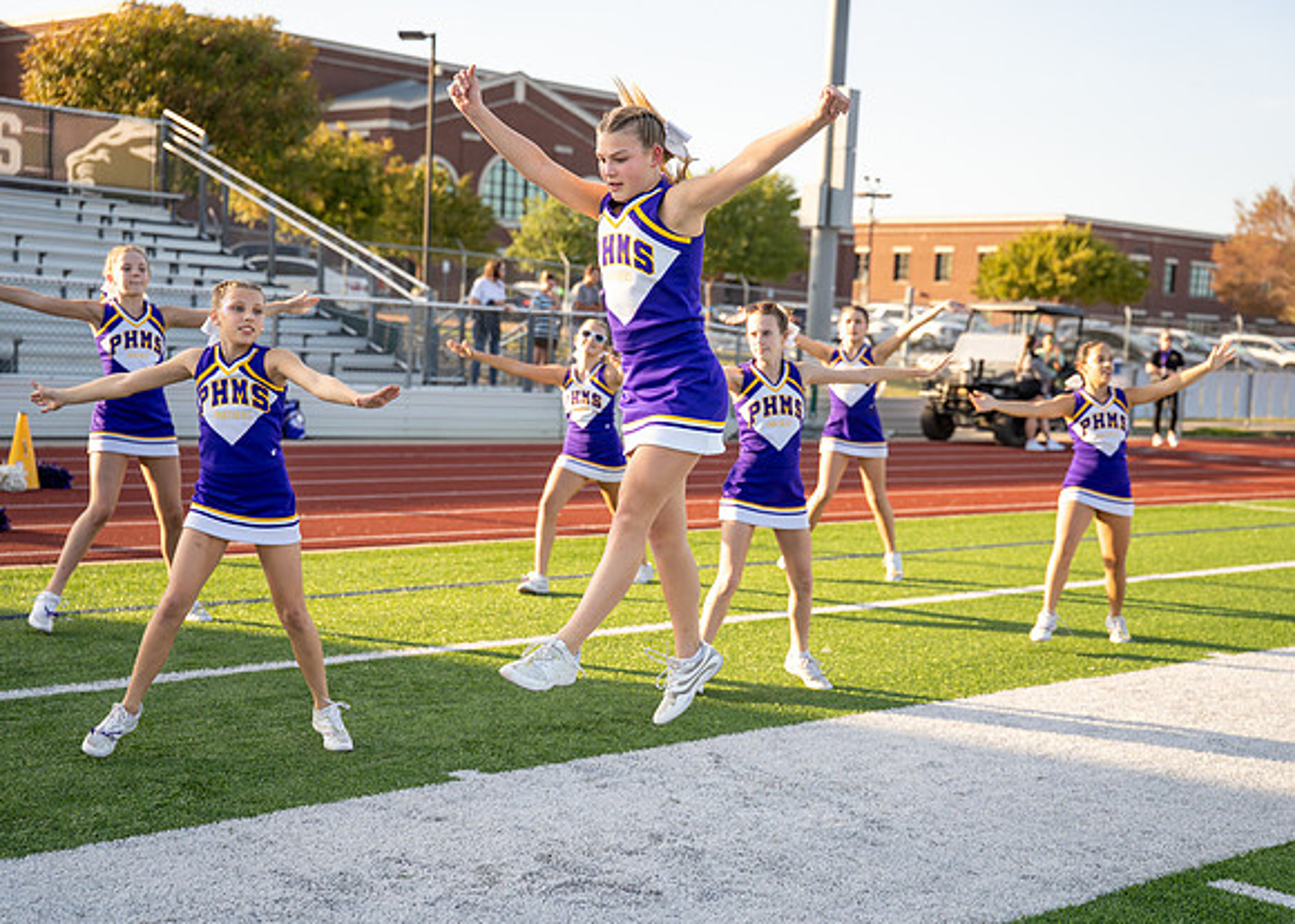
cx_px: 646
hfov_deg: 37.5
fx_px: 1907
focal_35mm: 52
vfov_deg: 27.2
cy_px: 505
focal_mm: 44.8
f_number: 2.8
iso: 250
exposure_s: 1/2000
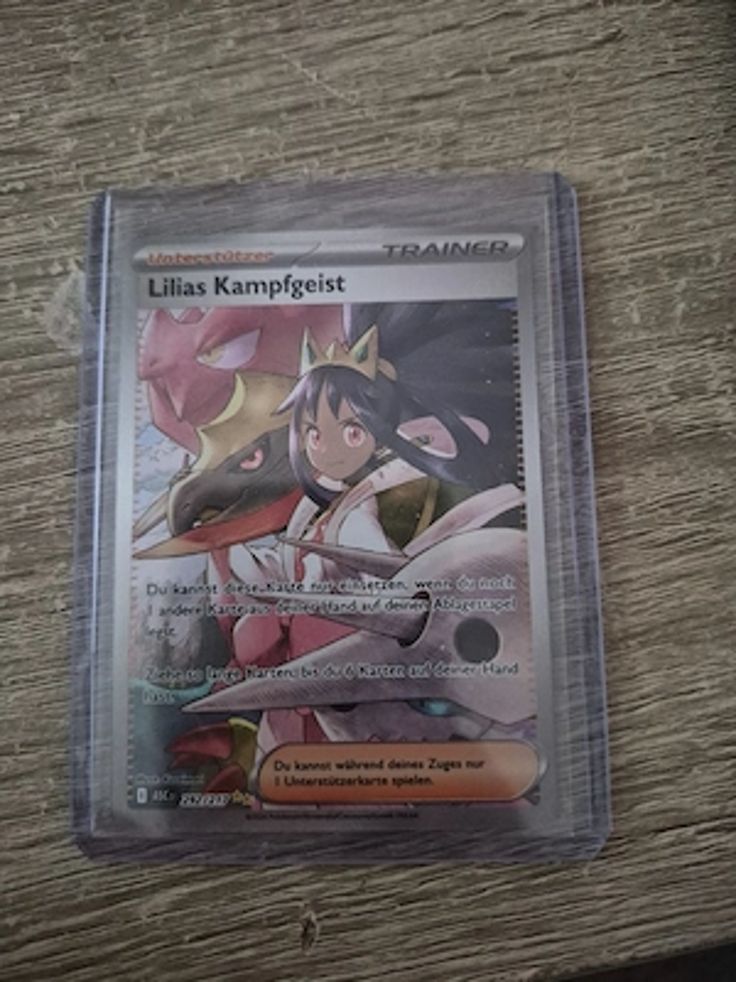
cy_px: 491
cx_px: 368
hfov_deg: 58.9
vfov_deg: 73.9
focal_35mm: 23
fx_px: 652
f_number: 1.8
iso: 1600
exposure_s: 1/40
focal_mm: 5.4
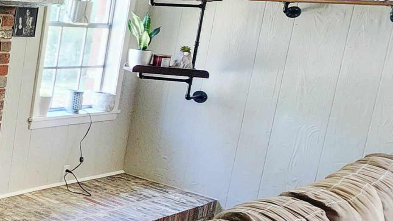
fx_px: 490
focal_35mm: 47
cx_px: -214
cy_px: 79
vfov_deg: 25.3
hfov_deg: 27.5
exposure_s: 1/60.2
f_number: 2.2
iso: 400
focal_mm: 2.2
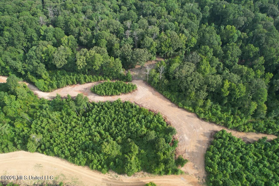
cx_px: 140
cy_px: 93
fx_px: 170
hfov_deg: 78.6
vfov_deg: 57.2
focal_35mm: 22
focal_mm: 8.38
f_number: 2.8
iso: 130
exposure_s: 1/800
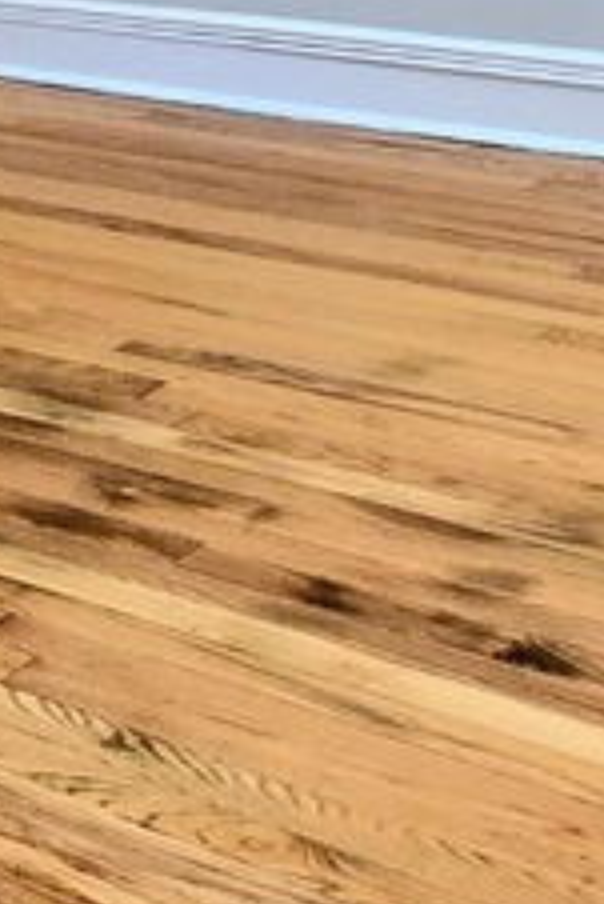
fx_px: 2161
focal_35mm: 86
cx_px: 36
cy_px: -144
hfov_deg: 15.7
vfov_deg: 22.1
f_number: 2.2
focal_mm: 2.2
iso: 250
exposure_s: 1/60.2
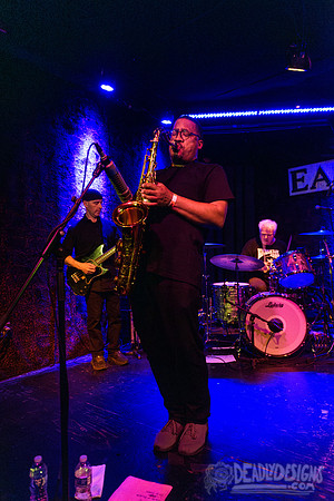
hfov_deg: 53.1
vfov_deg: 73.7
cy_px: 250
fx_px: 334
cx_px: 167
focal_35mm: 24
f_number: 3.2
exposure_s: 1/125
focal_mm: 24
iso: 6400
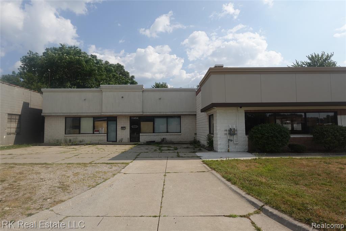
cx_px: 173
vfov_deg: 61.9
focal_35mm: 20
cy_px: 116
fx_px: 192
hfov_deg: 84.0
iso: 125
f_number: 2
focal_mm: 7.6
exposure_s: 1/5000
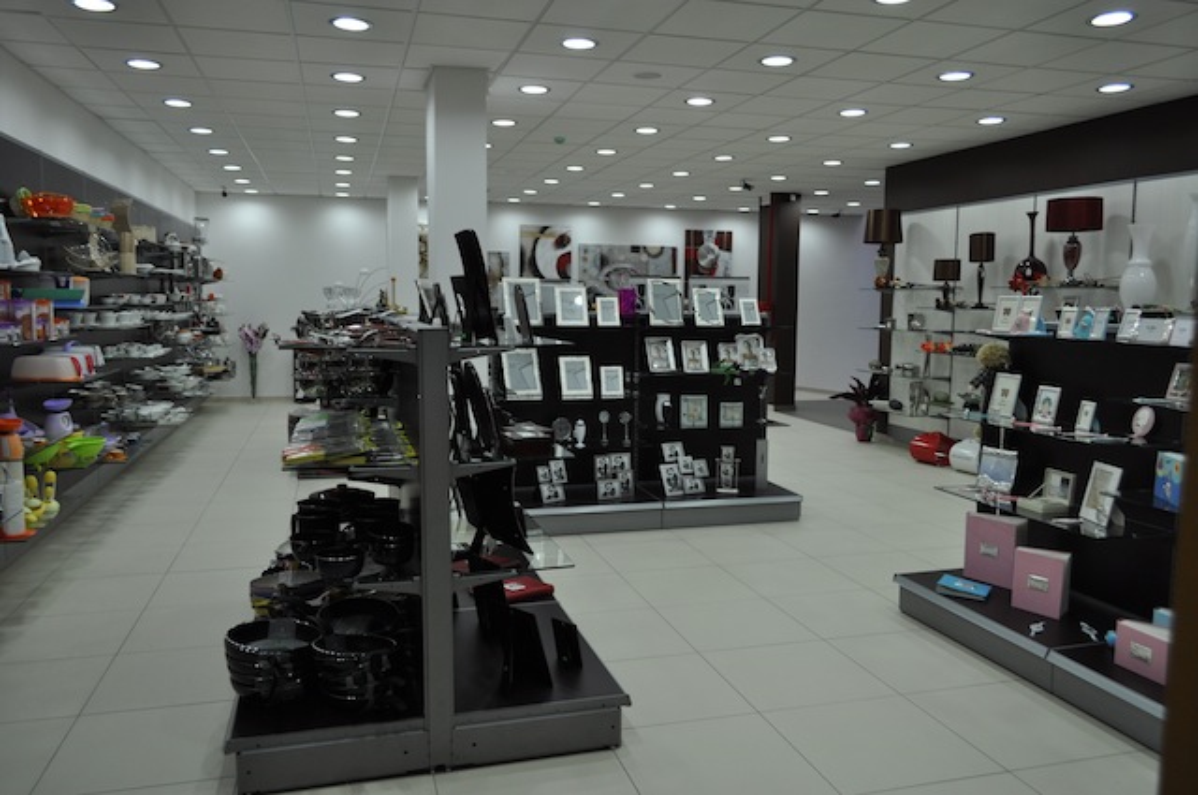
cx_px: 599
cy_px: 398
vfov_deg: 47.8
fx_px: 897
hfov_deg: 67.4
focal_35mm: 27
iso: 400
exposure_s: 1/100
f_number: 5
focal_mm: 18
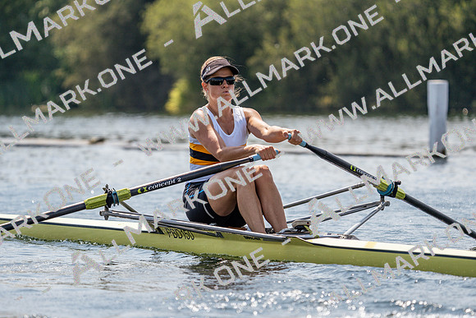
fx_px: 3875
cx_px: 238
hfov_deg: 7.0
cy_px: 159
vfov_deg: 4.7
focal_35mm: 293
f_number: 5.6
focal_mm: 293
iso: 200
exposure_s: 1/1600
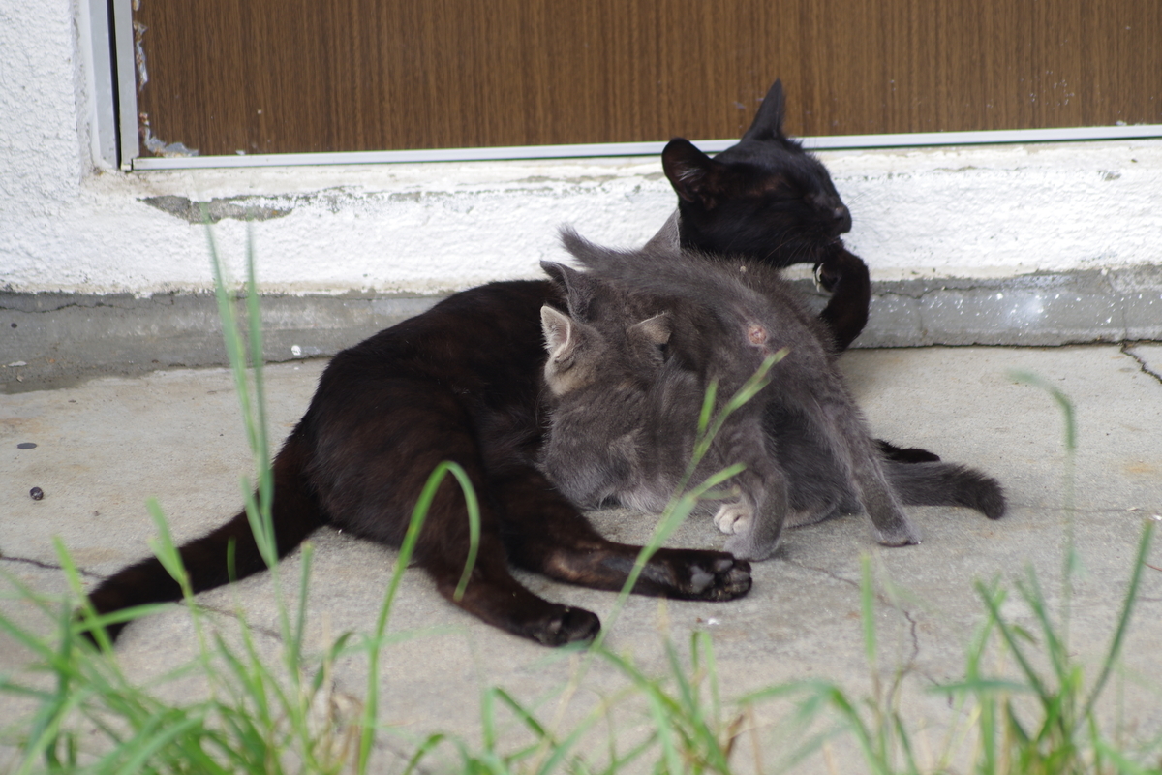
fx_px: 6197
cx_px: 581
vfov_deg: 7.2
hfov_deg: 10.7
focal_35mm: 192
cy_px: 388
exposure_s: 1/200
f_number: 4.5
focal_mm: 128
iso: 100
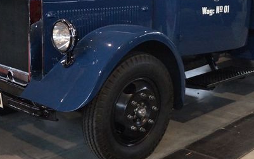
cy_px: 27
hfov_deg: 30.2
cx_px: 184
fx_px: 464
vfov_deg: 19.2
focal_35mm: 67
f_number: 3.5
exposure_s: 1/160
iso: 3200
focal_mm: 22
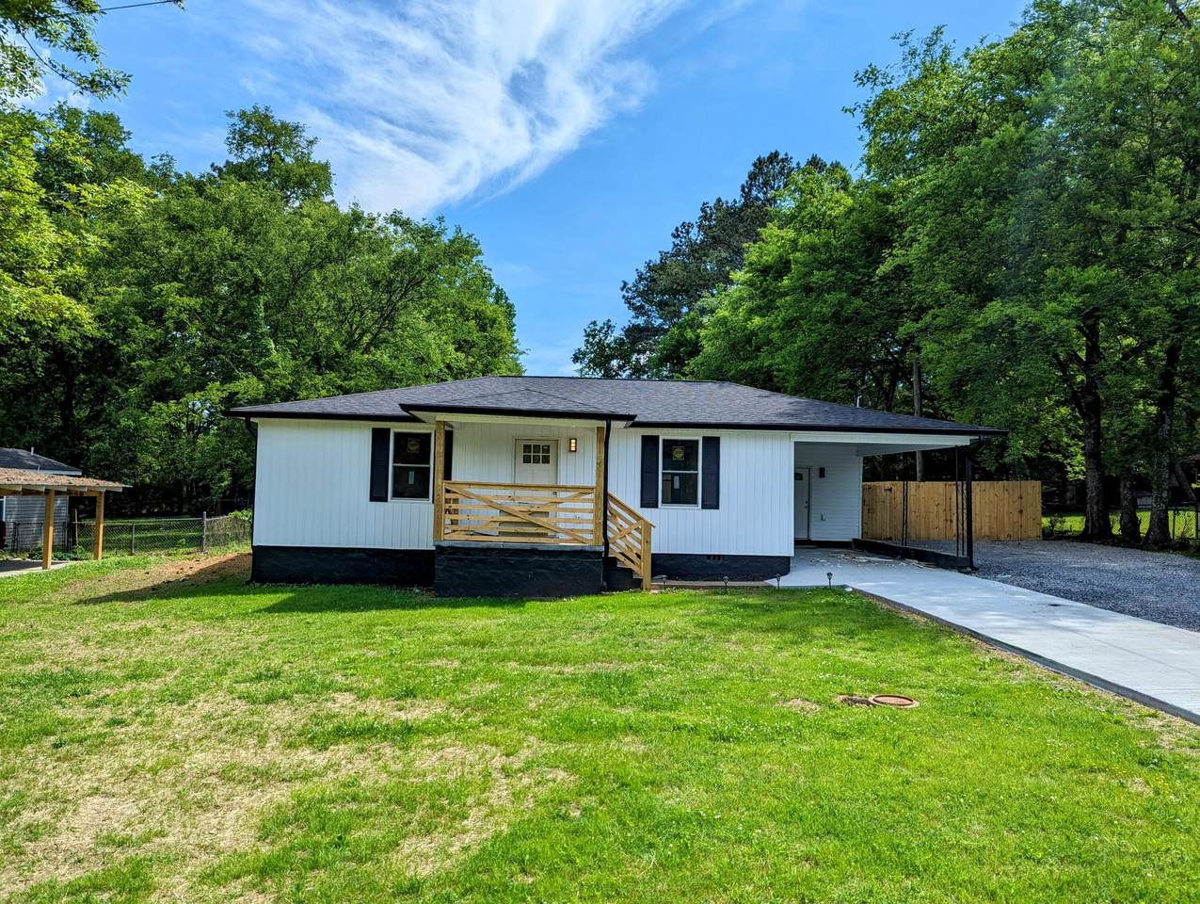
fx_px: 833
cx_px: 600
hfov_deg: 71.5
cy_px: 452
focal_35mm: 24
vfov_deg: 56.9
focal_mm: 6.81
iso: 40
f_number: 1.85
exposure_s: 1/1919
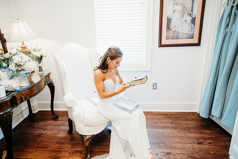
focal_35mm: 24
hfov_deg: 73.7
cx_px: 119
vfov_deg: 53.2
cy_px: 80
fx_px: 159
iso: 320
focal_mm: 24
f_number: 2.5
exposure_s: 1/160
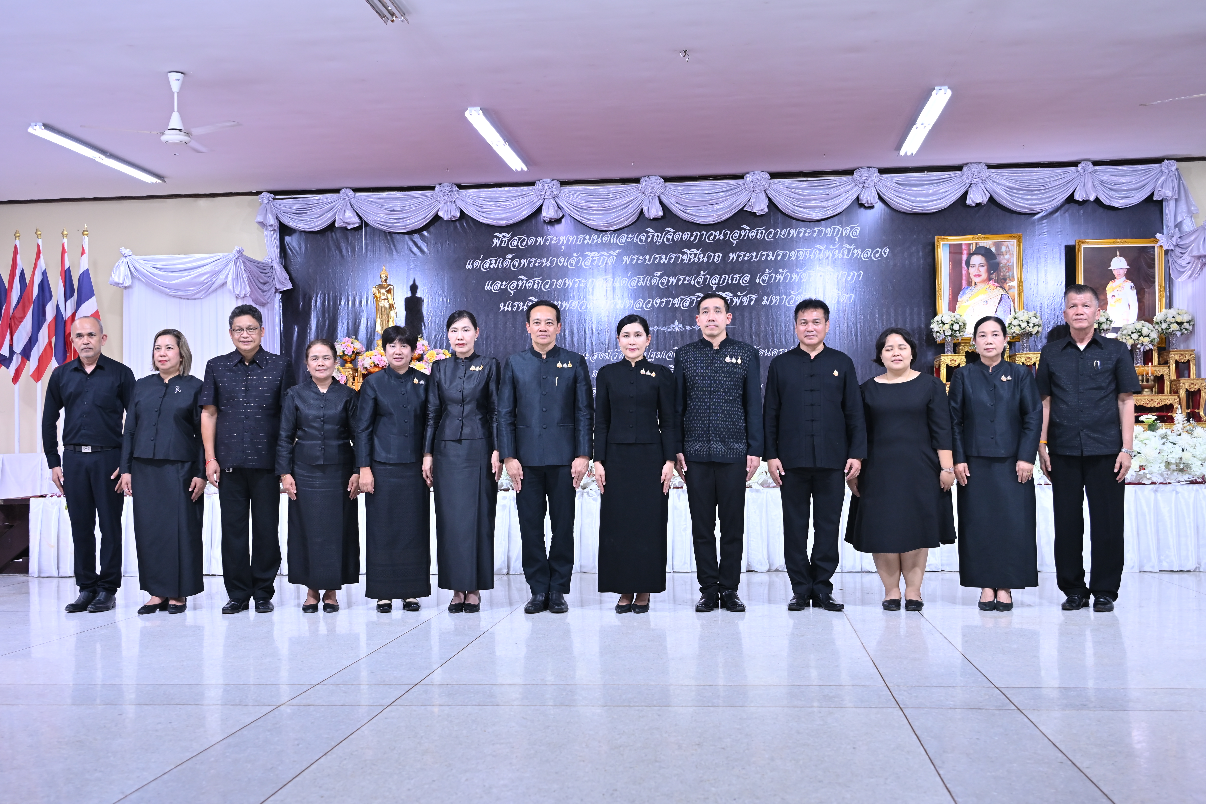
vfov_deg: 35.9
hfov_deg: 51.9
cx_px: 603
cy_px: 402
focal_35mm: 37
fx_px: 1239
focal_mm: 37
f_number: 4
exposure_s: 1/250
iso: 1000
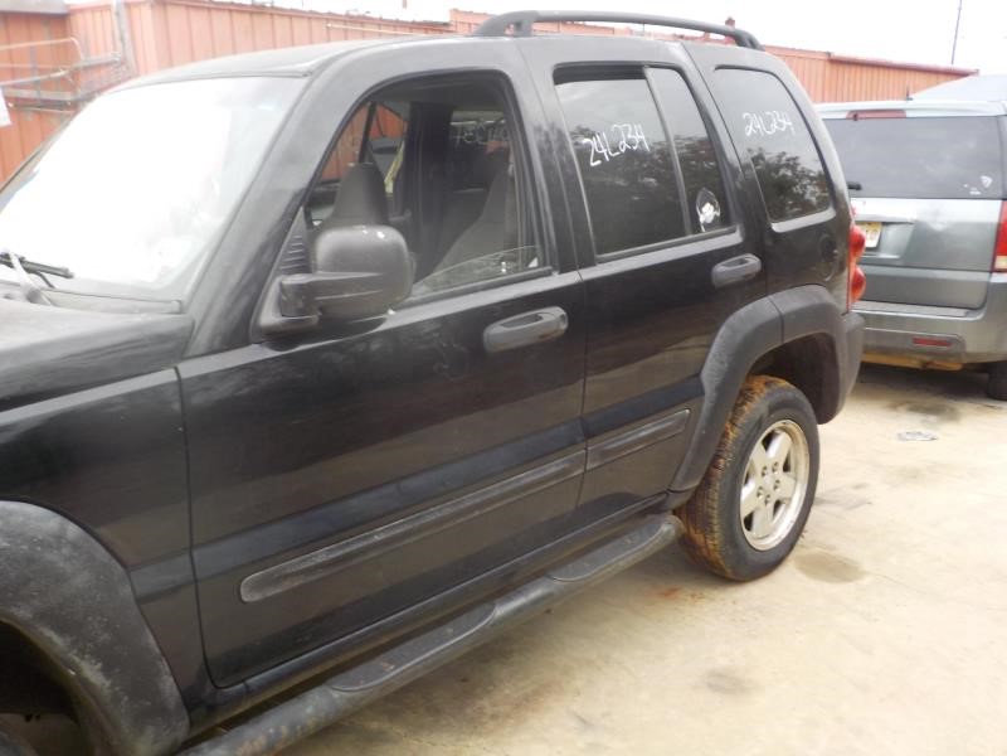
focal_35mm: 30
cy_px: 378
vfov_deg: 46.8
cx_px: 504
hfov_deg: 60.0
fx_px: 873
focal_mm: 4.1
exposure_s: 1/100
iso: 125
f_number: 3.3
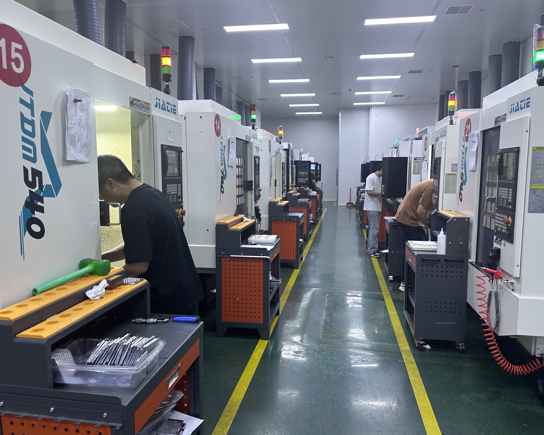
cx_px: 272
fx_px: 419
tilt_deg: -4.4
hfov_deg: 66.0
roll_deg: -1.4
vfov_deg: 54.9
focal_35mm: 26
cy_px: 218
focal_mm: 6.86
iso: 125
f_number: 1.78
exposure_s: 1/50
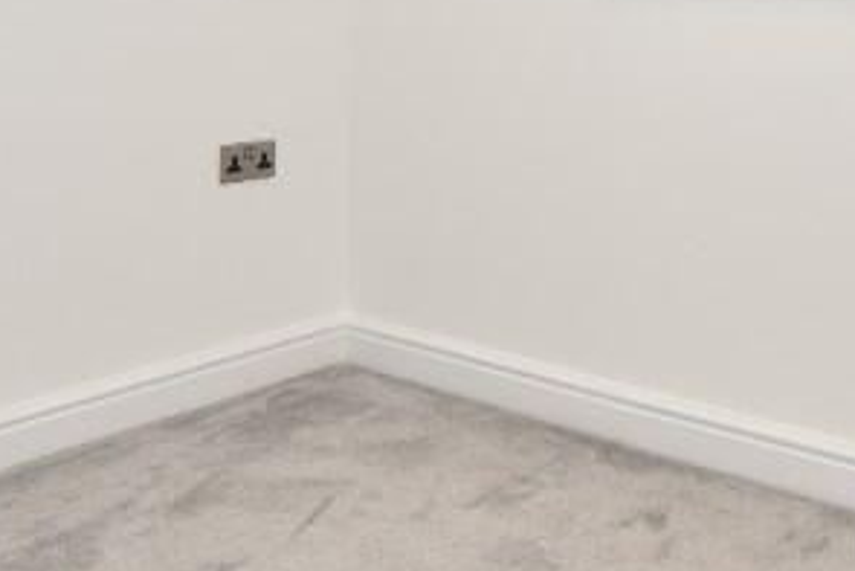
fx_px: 1236
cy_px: -28
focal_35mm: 52
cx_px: 661
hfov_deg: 37.1
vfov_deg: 24.6
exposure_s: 1/80
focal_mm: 10
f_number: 4.5
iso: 100
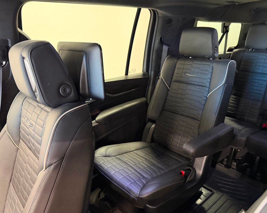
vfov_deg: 54.9
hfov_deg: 66.0
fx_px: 205
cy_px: 109
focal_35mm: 26
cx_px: 132
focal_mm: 6.76
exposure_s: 1/40
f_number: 1.78
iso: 800
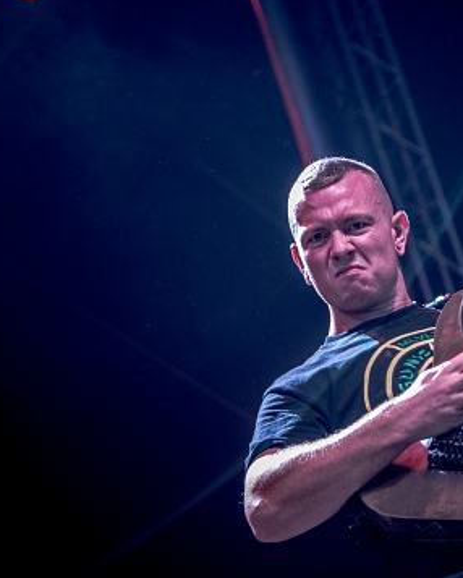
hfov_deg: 12.4
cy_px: 307
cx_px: 431
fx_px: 2105
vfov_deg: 15.6
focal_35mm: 123
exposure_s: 1/100
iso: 1250
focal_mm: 65
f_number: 2.8
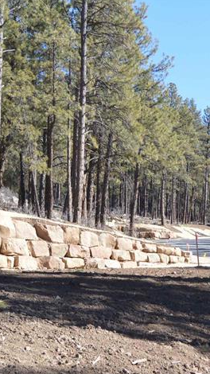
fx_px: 982
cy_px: 266
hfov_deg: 12.1
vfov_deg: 21.4
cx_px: 212
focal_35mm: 99
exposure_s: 1/160
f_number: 6.3
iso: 100
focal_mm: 29
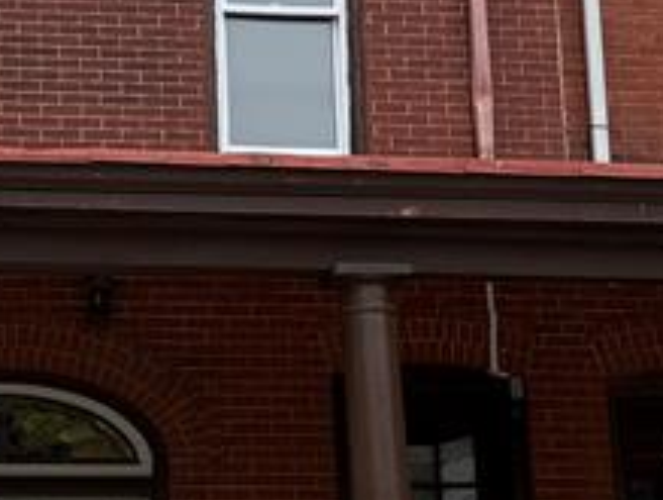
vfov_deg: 13.2
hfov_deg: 17.4
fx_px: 2149
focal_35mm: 112
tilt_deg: +15.8
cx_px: 148
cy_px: 155
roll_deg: +0.9
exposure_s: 1/1046
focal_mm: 6.76
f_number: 1.78
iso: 80
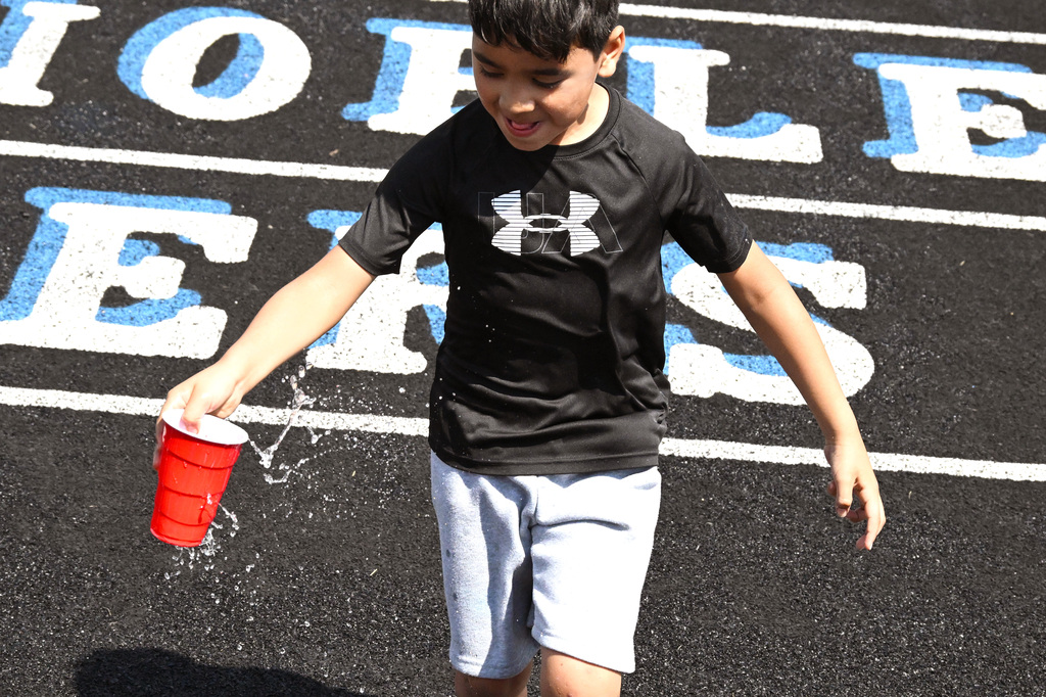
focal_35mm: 106
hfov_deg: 19.3
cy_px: 348
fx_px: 3079
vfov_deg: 12.9
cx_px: 523
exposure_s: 1/8000
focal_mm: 71
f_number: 7.1
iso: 4000
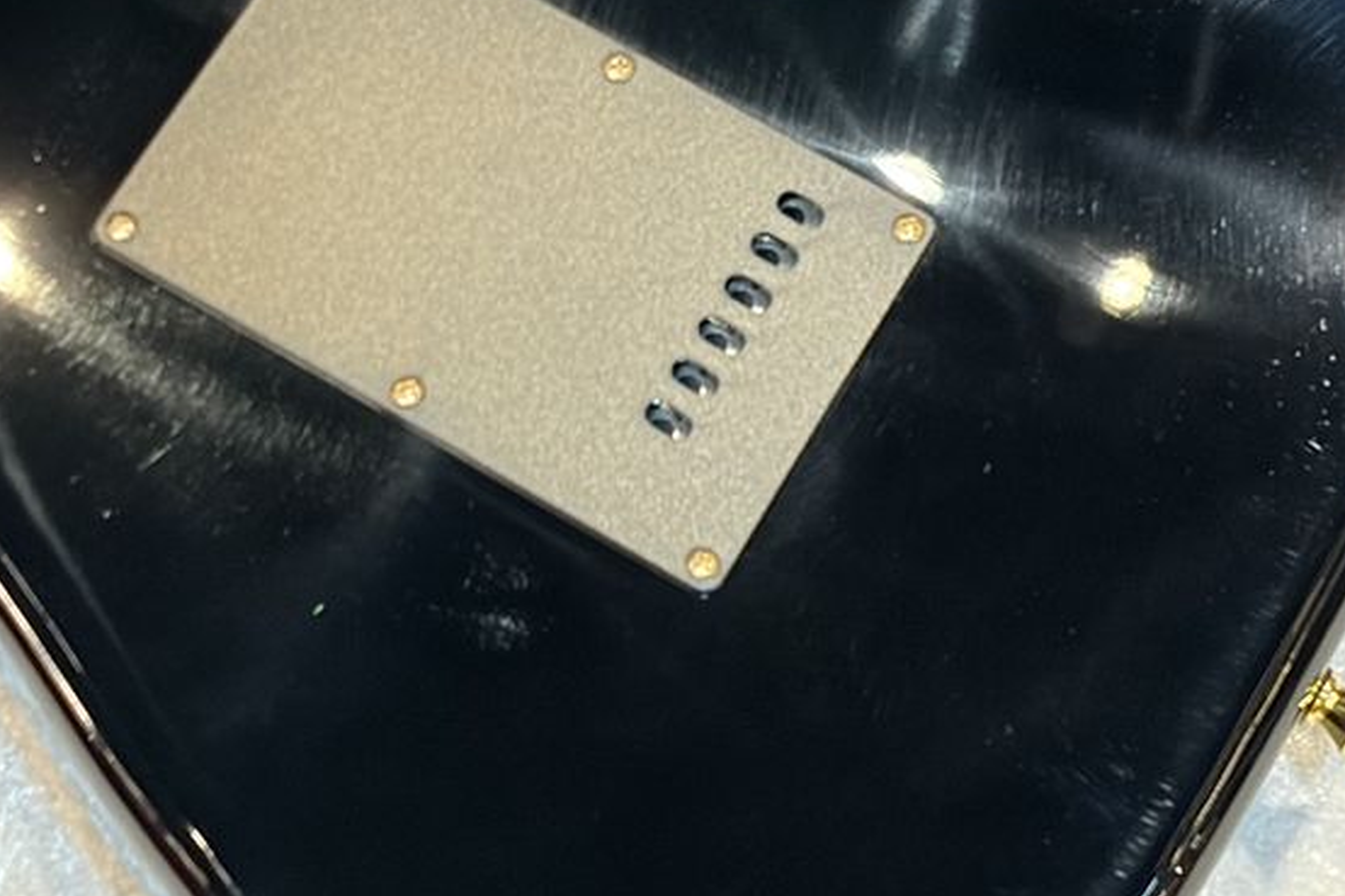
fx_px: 4668
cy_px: 126
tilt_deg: -68.1
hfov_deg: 16.3
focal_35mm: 125
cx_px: 362
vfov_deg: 10.9
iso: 320
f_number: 1.6
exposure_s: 1/40
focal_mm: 5.96
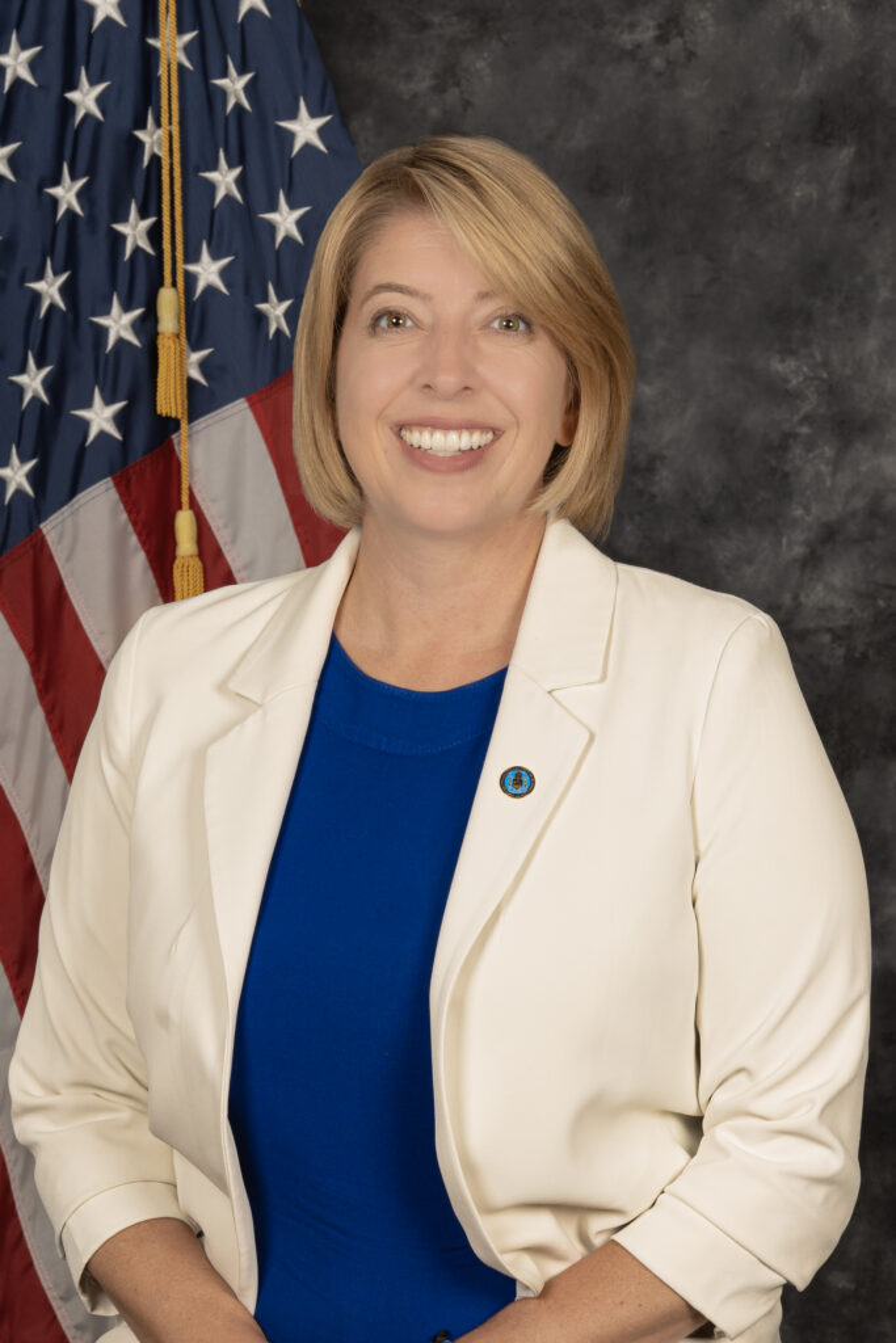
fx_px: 3172
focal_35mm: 85
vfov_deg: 23.9
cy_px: 672
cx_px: 448
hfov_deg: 16.1
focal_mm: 85
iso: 200
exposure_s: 1/125
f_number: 11
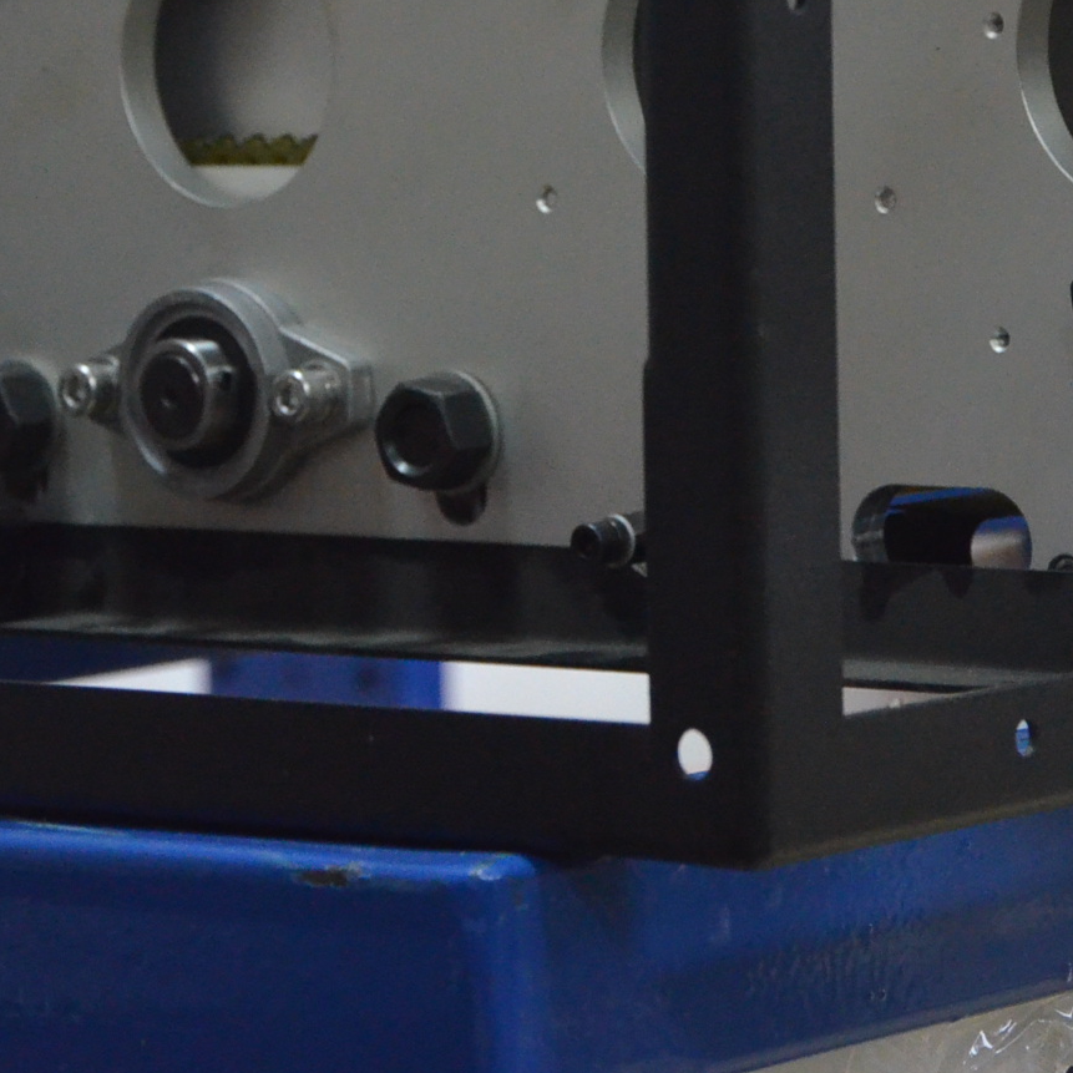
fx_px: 6383
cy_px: 173
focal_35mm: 182
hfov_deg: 9.6
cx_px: 835
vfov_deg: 9.6
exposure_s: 1/30
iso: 3200
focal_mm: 50
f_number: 5
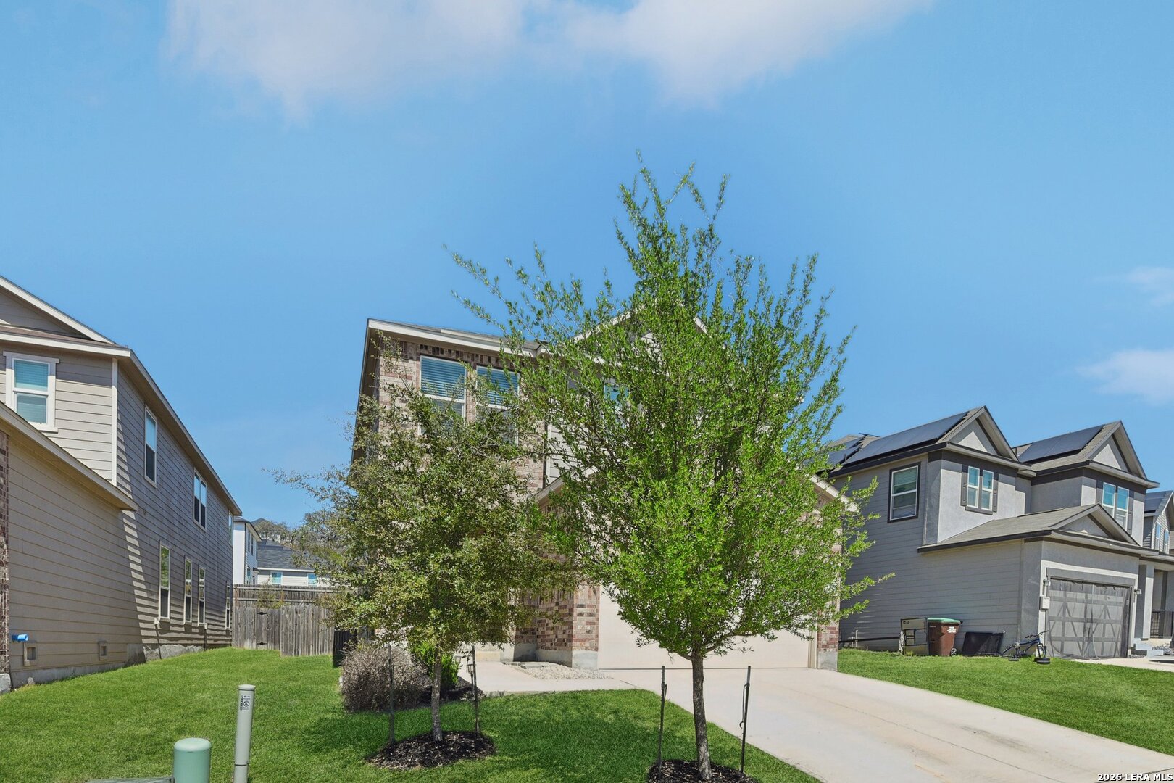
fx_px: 554
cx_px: 587
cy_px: 392
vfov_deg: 70.4
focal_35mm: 17
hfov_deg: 93.3
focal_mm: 17
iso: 400
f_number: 8
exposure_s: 1/500
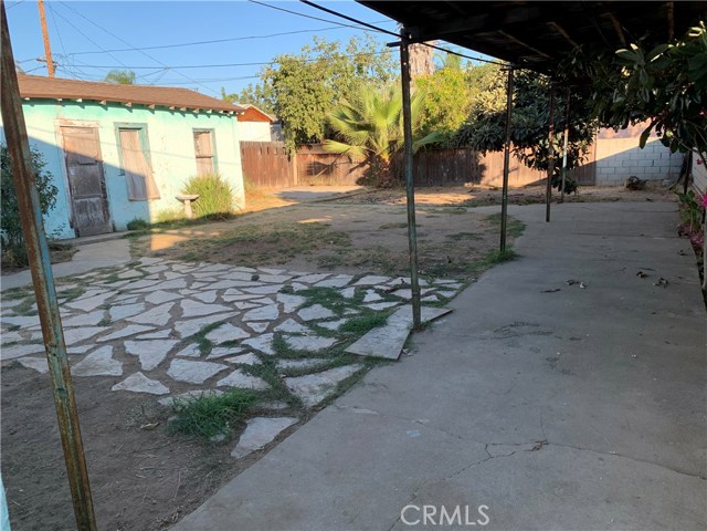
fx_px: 531
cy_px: 266
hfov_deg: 67.3
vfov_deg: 53.1
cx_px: 354
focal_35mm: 26
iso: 25
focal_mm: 4.25
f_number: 1.8
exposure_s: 1/448
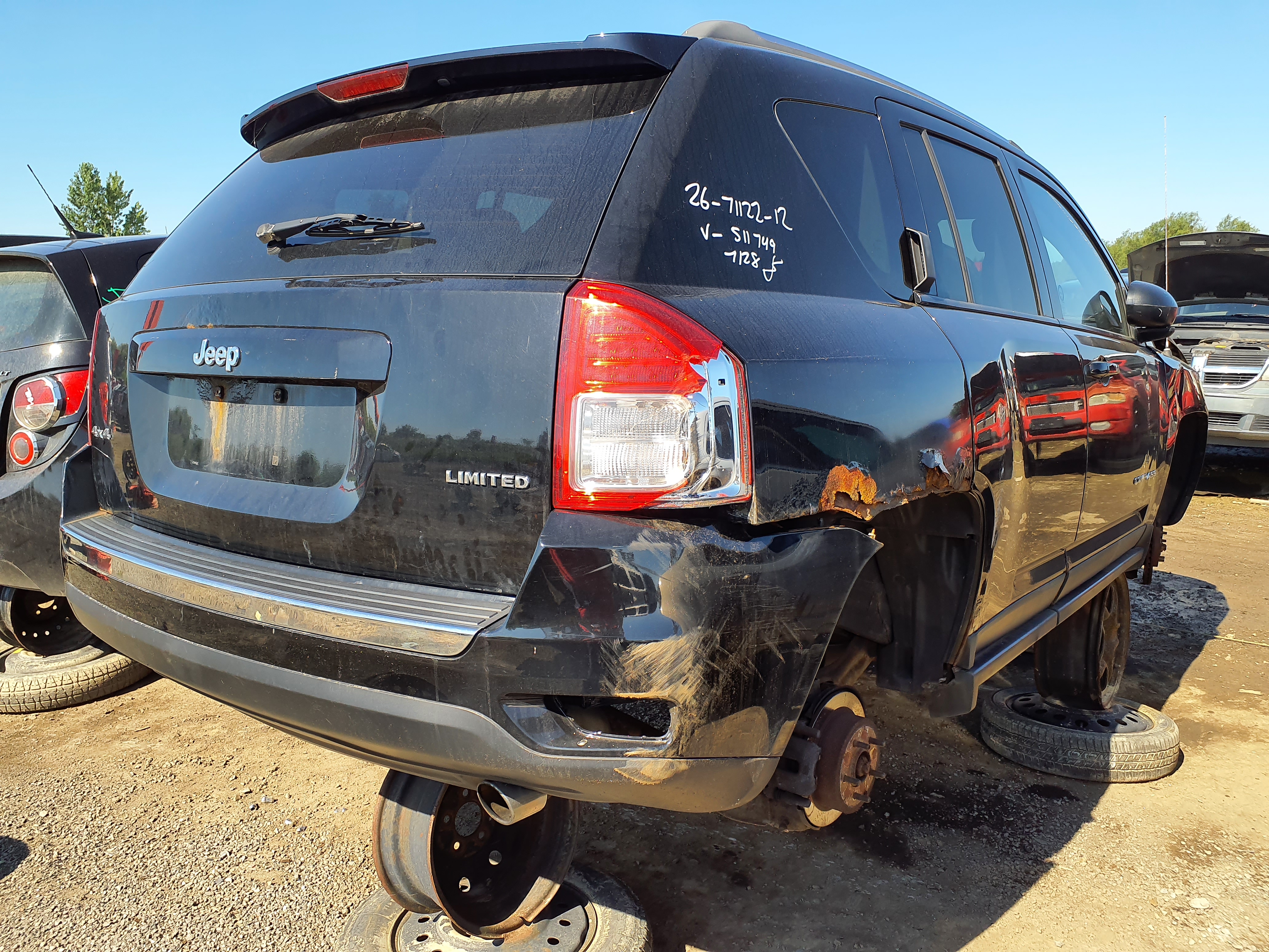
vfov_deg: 51.4
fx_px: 990
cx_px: 634
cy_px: 476
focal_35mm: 27
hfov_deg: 65.3
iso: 40
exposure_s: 1/872
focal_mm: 3.58
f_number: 1.9
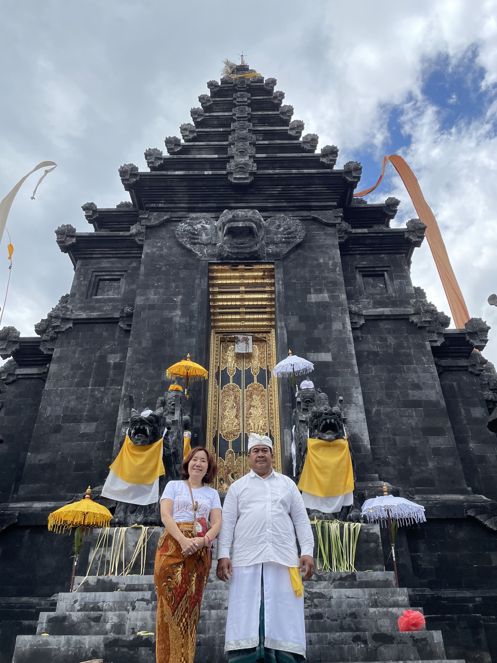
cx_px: 248
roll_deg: +1.6
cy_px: 332
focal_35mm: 26
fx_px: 498
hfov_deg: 53.1
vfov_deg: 67.3
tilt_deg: +35.9
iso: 32
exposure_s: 1/3040
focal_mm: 4.2
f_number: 1.6
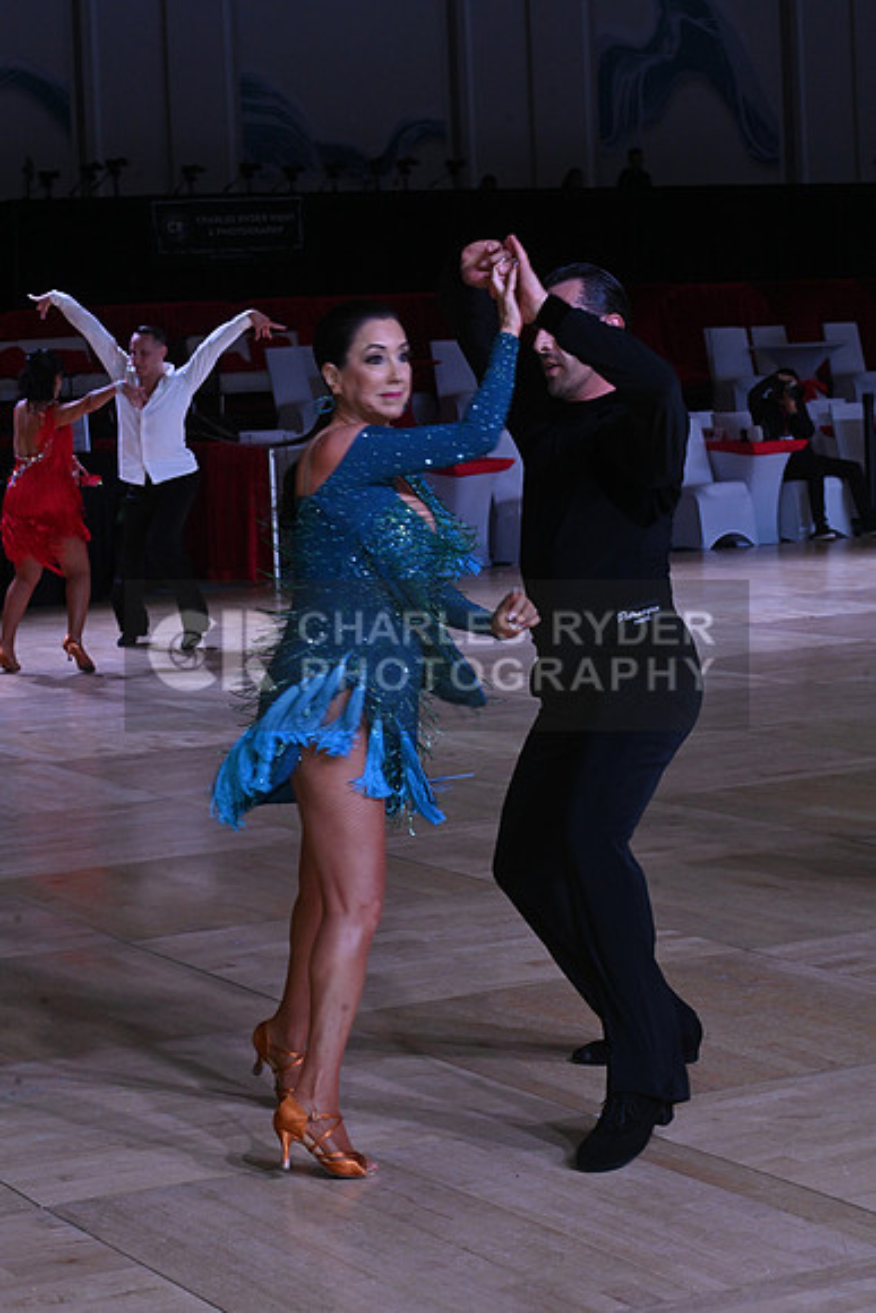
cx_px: 438
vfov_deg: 23.6
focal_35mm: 86
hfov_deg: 15.9
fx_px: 3137
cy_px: 656
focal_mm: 86
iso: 1600
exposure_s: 1/200
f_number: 11
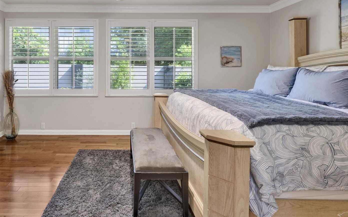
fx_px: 206
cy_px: 69
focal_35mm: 22
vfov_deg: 54.3
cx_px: 124
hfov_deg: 78.4
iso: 400
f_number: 11
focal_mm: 14.5
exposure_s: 1/2
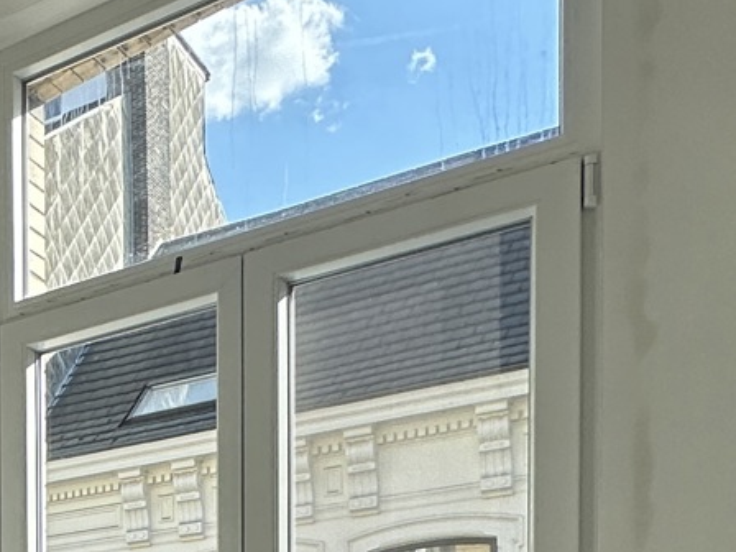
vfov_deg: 20.8
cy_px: 826
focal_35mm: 60
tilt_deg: -2.3
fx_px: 1276
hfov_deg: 23.5
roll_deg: +1.1
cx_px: -447
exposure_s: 1/458
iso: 40
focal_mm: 2.22
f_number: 2.2
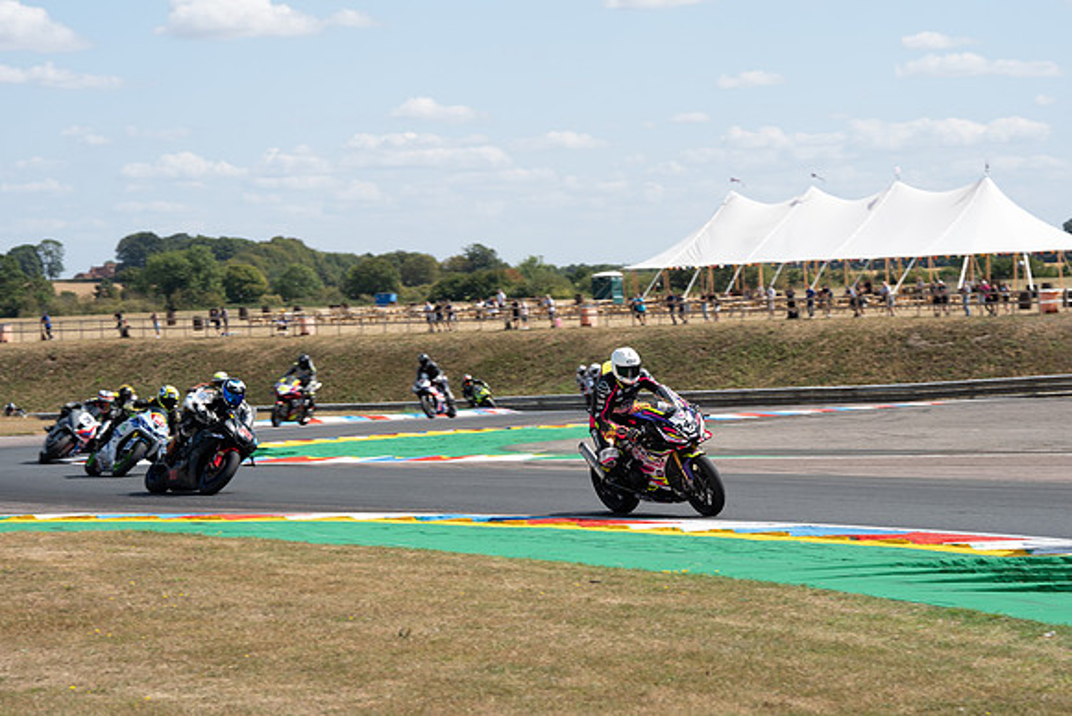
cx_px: 536
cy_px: 358
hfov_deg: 16.6
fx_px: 3663
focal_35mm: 123
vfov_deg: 11.2
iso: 125
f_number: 7.1
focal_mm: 123
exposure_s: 1/400
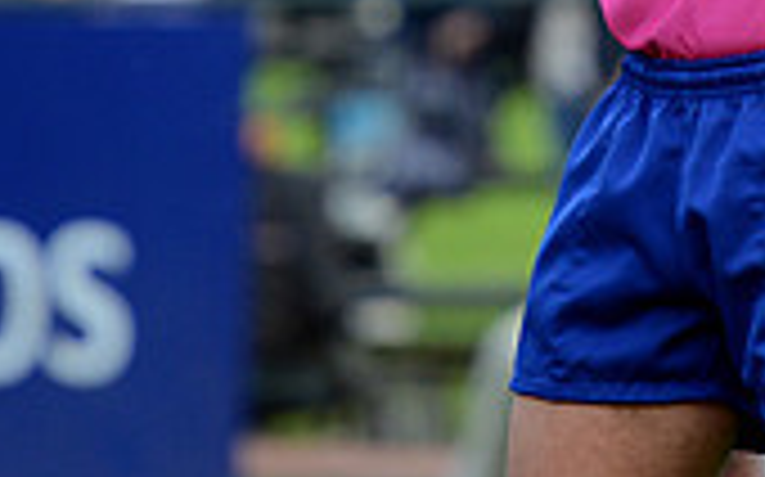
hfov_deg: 2.4
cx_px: 788
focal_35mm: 870
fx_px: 18126
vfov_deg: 1.5
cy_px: -371
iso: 1000
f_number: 4
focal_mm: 250
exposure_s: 1/500
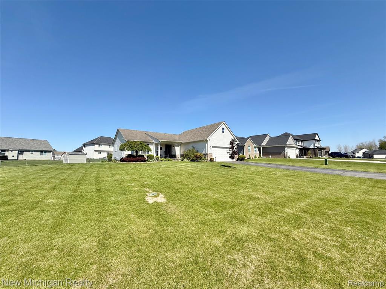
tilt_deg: +6.1
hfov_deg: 102.1
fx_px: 156
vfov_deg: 85.7
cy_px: 144
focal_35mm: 14
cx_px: 193
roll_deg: +0.4
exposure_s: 1/2320
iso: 50
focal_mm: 2.22
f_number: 2.2
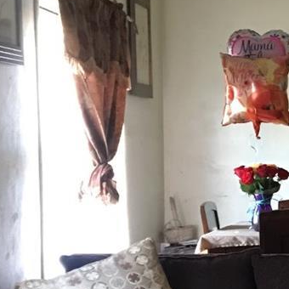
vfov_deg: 15.2
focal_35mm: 113
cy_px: 261
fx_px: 1067
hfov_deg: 14.0
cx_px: 496
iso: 50
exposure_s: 1/4
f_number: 2.2
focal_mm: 4.15
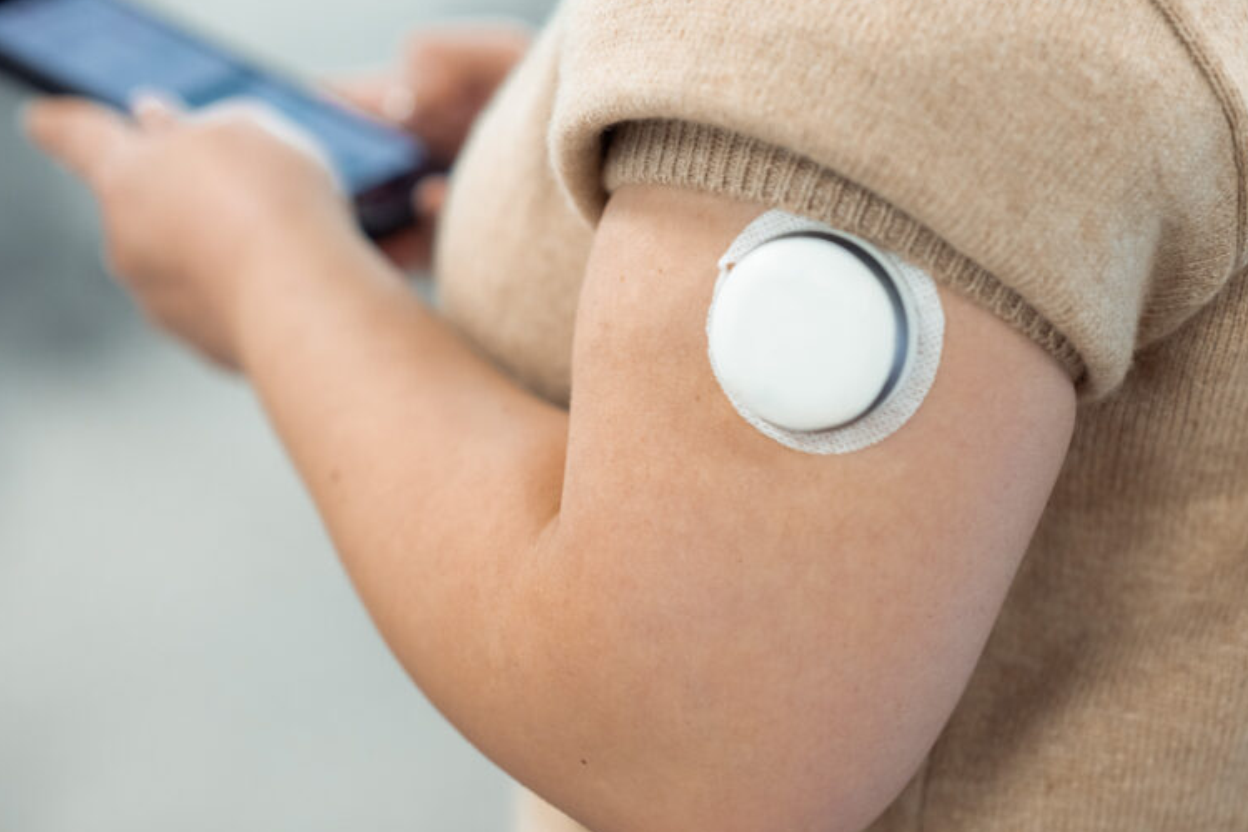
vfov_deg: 11.8
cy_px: 279
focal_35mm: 116
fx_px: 4021
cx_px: 671
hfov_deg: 17.6
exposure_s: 1/125
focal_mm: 85
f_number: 2.8
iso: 1250
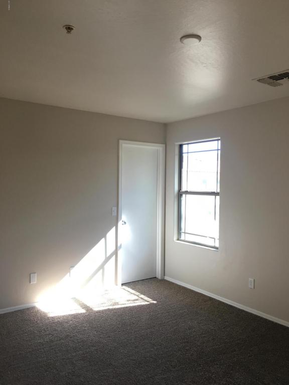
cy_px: 192
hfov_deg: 48.2
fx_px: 323
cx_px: 144
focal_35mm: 29
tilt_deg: -2.1
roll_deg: -1.0
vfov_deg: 61.7
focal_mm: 4.15
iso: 25
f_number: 2.2
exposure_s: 1/30
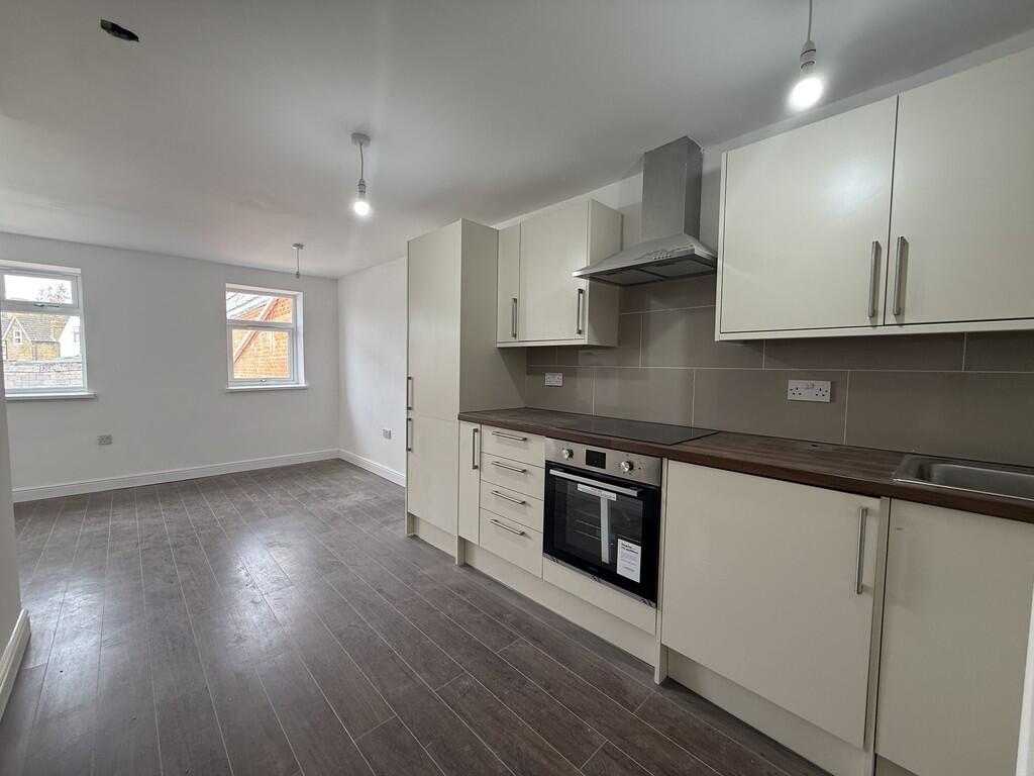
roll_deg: -0.8
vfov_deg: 85.7
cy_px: 388
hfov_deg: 102.1
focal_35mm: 14
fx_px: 418
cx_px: 517
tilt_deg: -3.3
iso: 100
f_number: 2.2
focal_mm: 2.22
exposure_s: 1/100
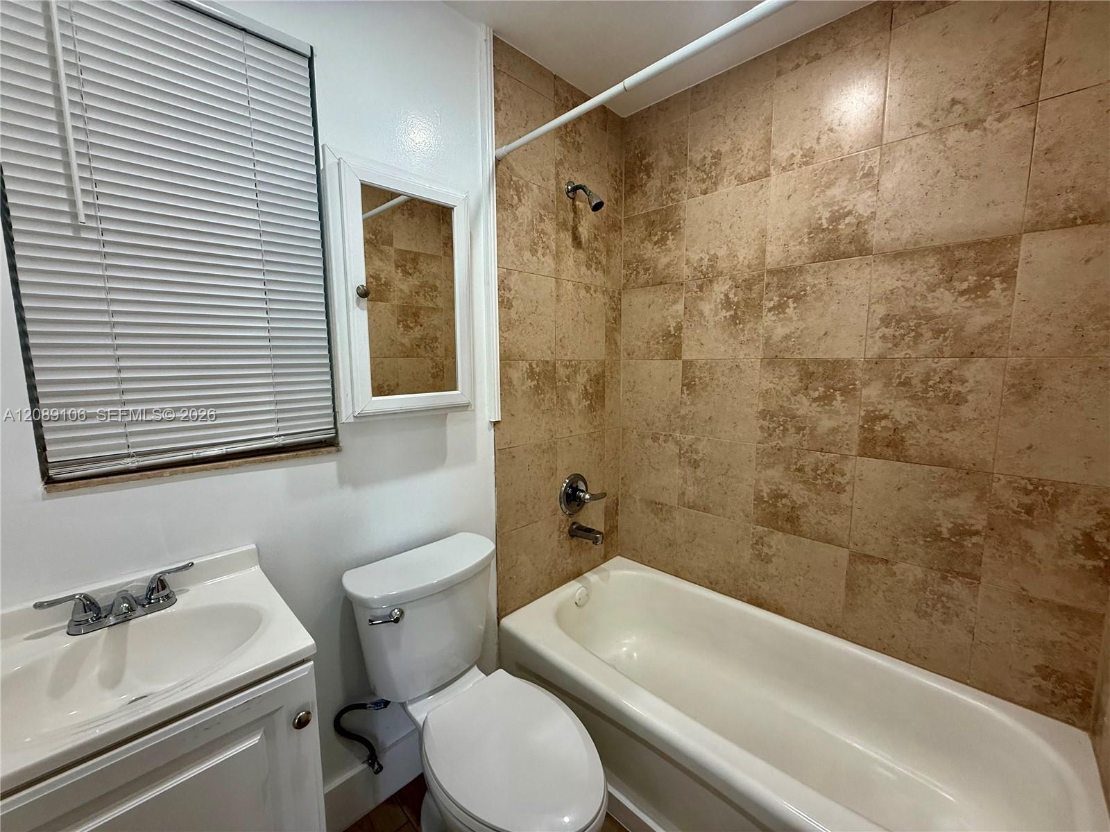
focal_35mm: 14
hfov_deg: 102.1
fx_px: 449
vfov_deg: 85.7
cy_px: 416
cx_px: 555
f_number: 2.2
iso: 125
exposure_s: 1/120
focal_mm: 2.22
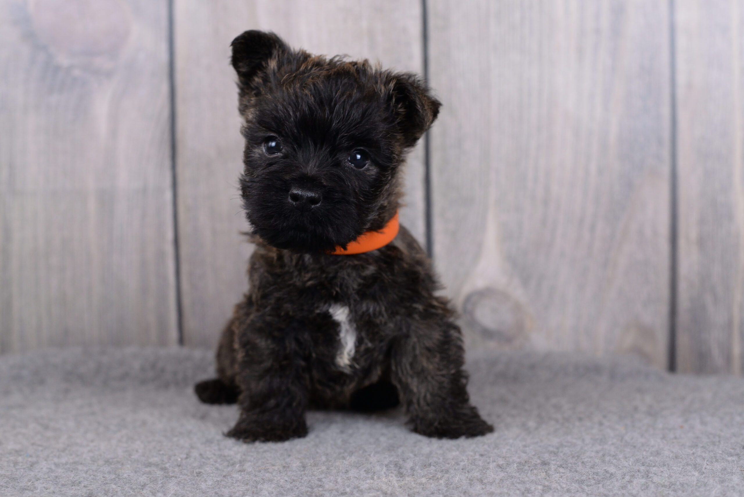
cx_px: 372
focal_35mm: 50
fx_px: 1034
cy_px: 248
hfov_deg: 39.6
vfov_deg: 27.0
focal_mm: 50
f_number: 5.6
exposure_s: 1/100
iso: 1600
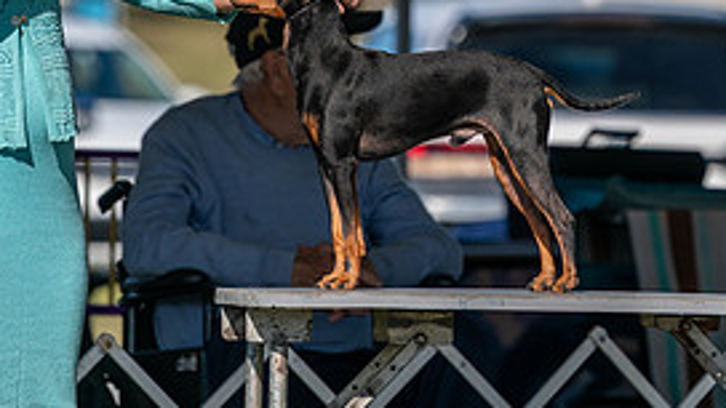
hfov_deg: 4.1
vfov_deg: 2.3
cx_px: 423
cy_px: -165
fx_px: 10030
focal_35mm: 521
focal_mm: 200
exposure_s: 1/1250
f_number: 4.5
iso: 125
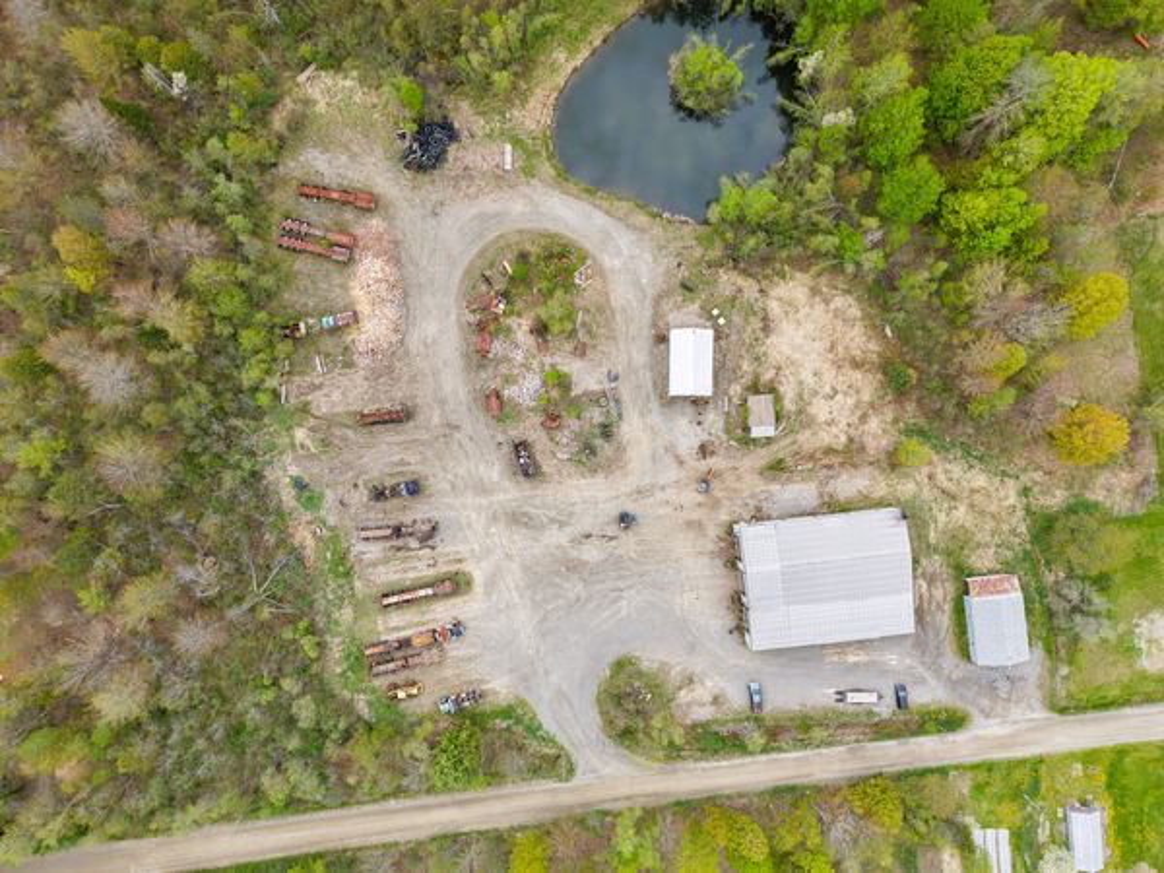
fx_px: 807
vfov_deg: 56.8
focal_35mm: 24
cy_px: 436
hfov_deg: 71.6
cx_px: 582
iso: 100
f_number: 1.8
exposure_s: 1/1250
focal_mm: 8.67
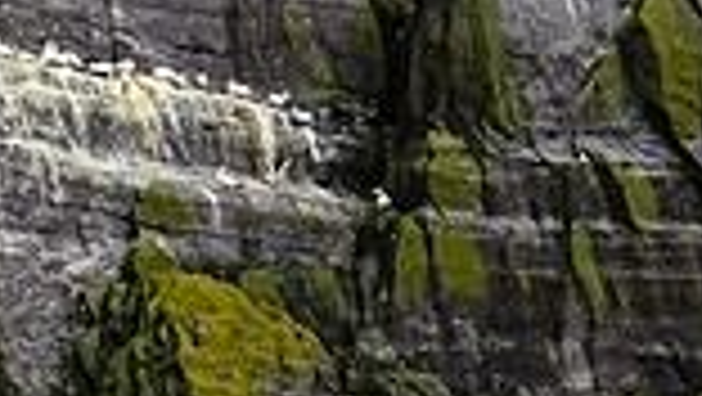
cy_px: 877
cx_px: -373
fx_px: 10468
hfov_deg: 3.8
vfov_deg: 2.2
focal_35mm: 562
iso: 500
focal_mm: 78
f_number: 18
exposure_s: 1/160
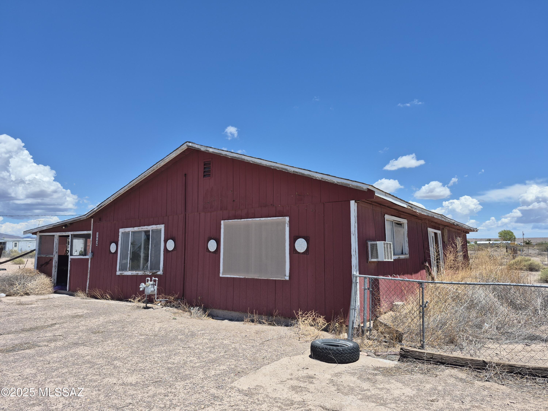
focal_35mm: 23
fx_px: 364
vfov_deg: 58.9
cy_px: 206
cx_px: 274
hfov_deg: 73.9
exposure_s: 1/1892
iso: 25
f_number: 1.8
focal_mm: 5.4
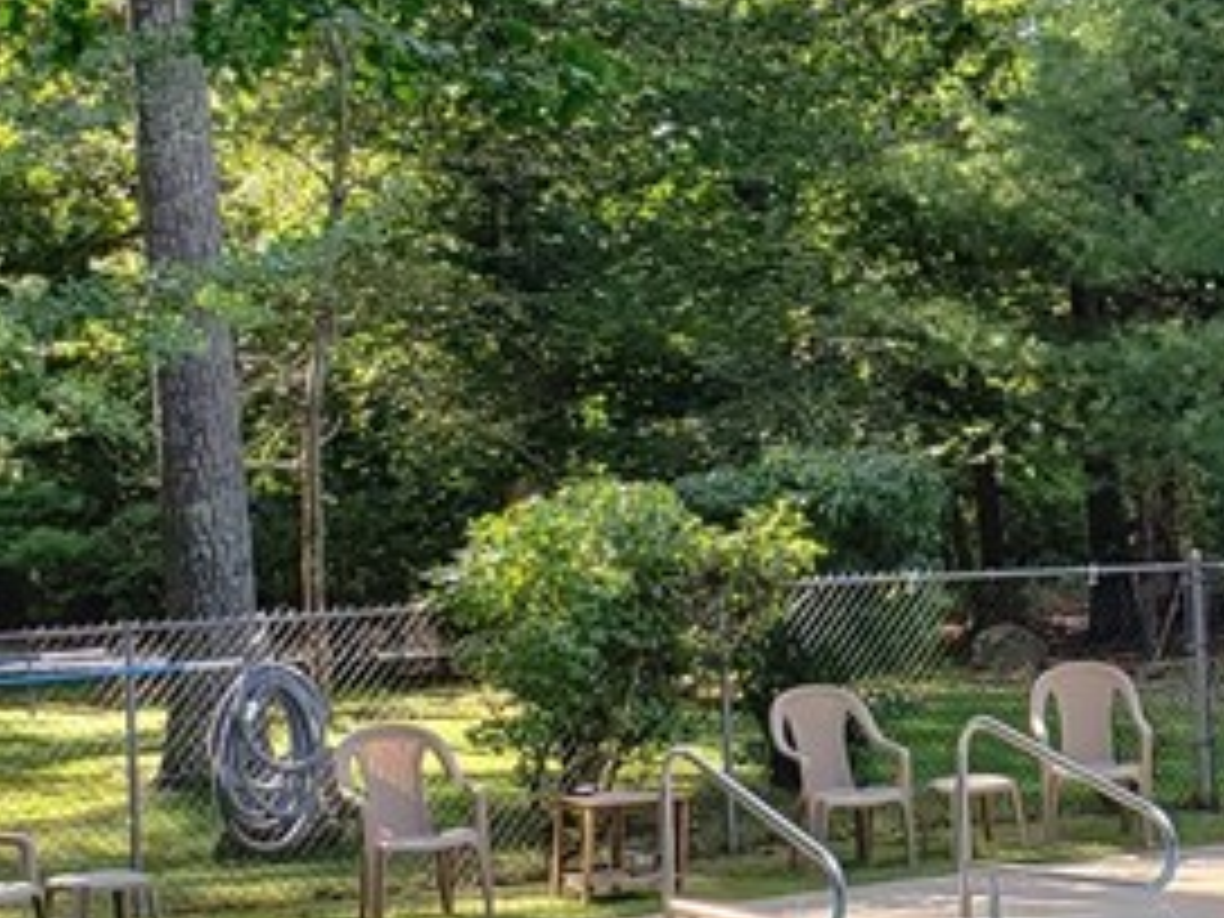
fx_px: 3465
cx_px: 1215
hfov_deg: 19.5
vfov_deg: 15.1
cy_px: 378
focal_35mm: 98
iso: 50
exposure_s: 1/201
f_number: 2.4
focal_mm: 4.3
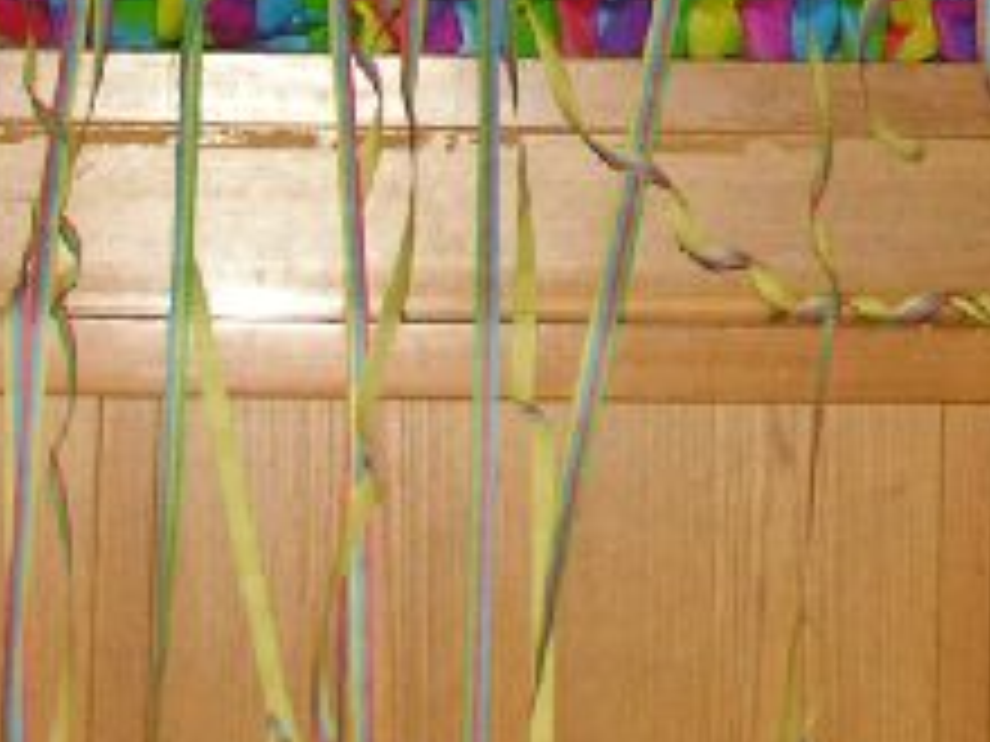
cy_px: -418
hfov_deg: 11.3
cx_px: 1271
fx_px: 4891
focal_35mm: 171
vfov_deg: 8.5
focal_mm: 11.8
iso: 100
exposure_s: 1/60.1
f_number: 4.2
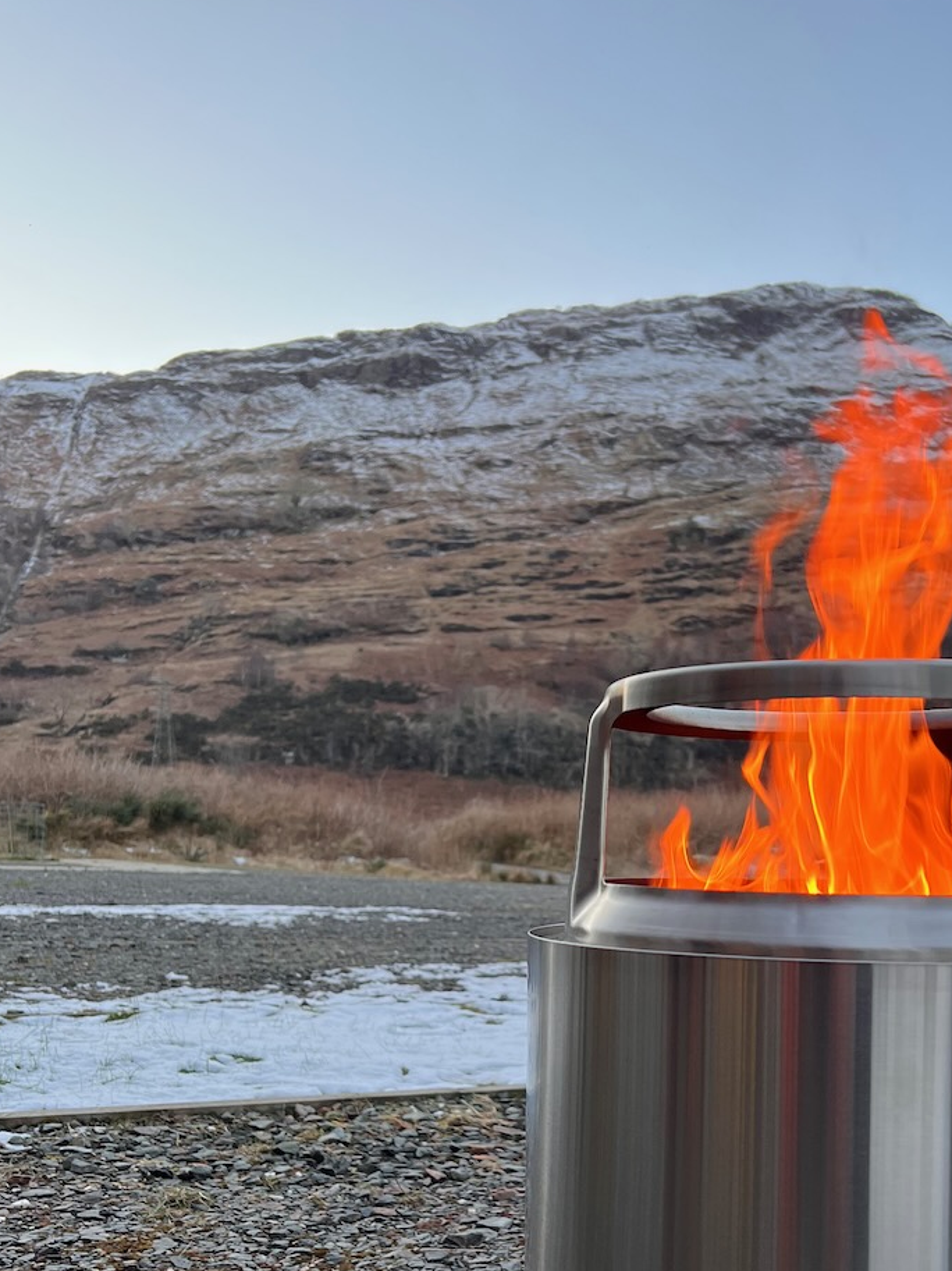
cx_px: 614
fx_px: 1394
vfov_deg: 47.7
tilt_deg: -1.0
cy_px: 908
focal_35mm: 38
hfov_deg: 37.4
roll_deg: -0.2
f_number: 1.5
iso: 100
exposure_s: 1/121
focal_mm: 5.7
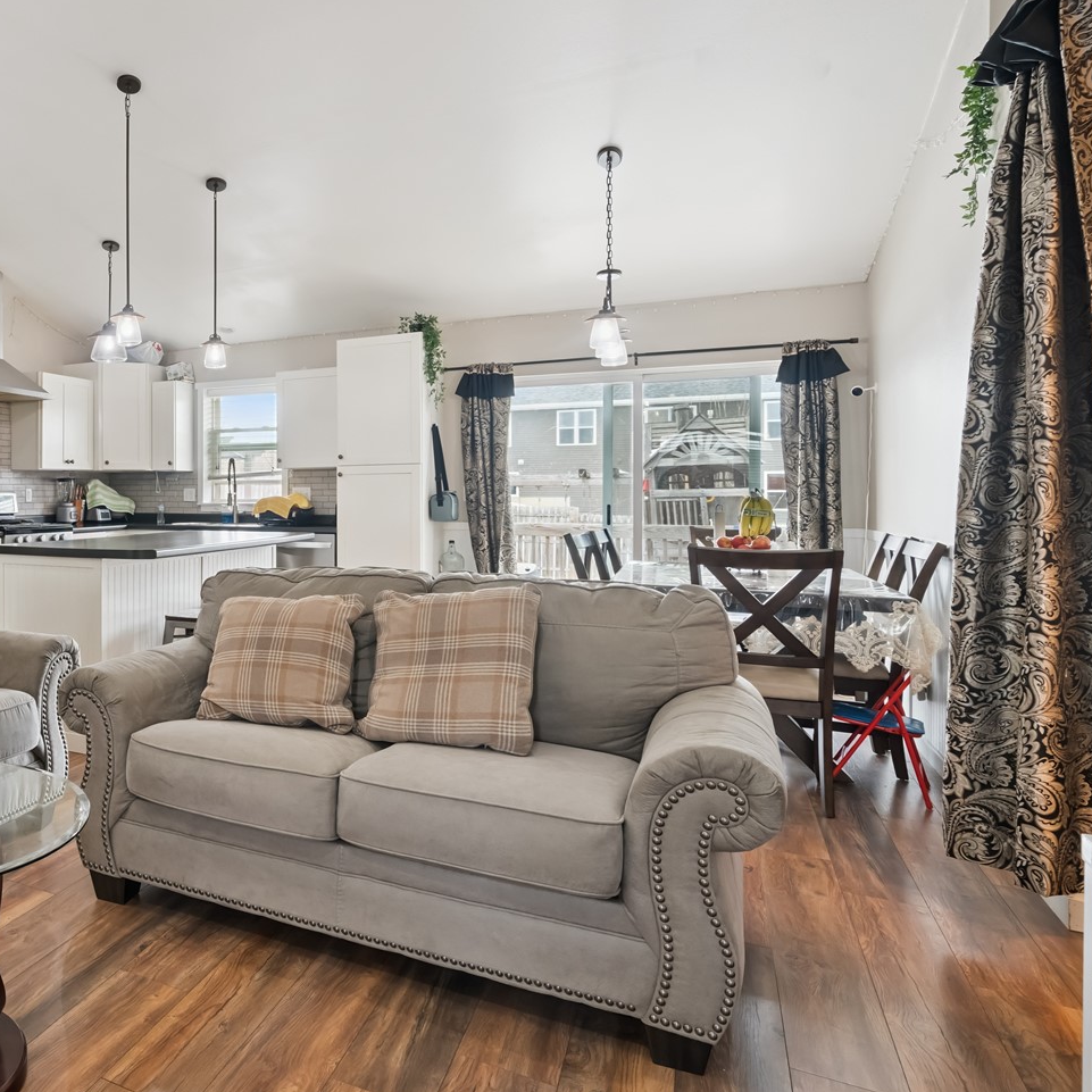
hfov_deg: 57.8
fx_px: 857
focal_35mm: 24
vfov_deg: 64.8
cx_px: 153
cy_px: 474
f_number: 10
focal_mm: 16
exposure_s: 1/6
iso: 400
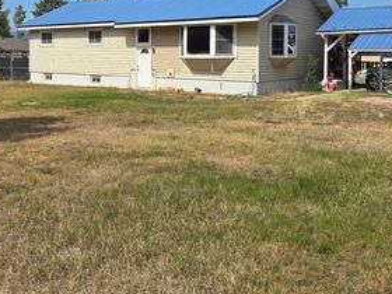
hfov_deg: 45.1
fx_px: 464
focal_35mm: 41
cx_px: 130
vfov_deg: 34.2
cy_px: 64
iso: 12
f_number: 1.7
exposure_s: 1/932
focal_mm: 6.3
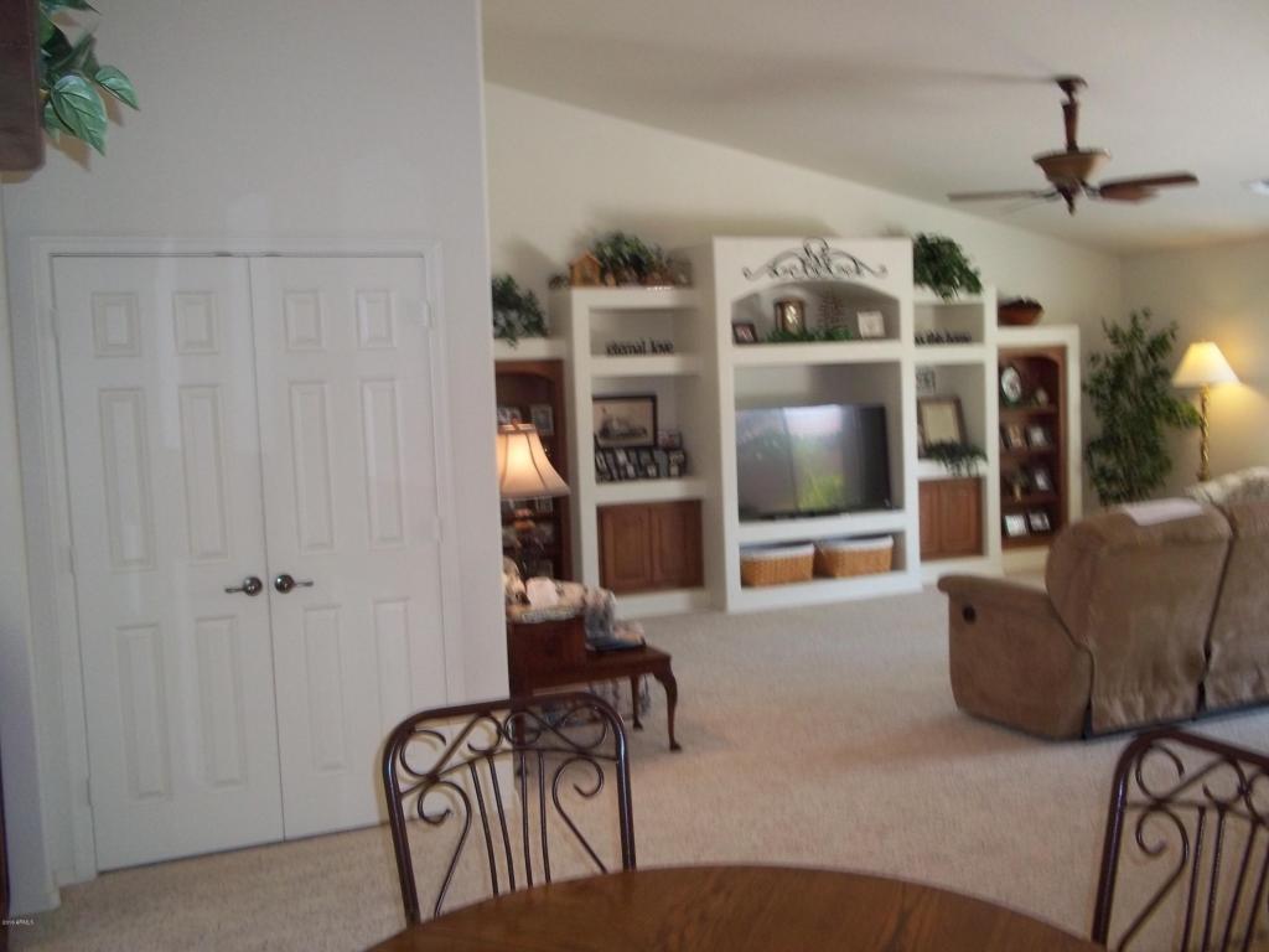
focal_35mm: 36
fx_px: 1320
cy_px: 476
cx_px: 634
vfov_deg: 39.7
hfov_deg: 51.4
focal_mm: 6.5
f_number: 3.1
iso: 160
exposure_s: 1/30
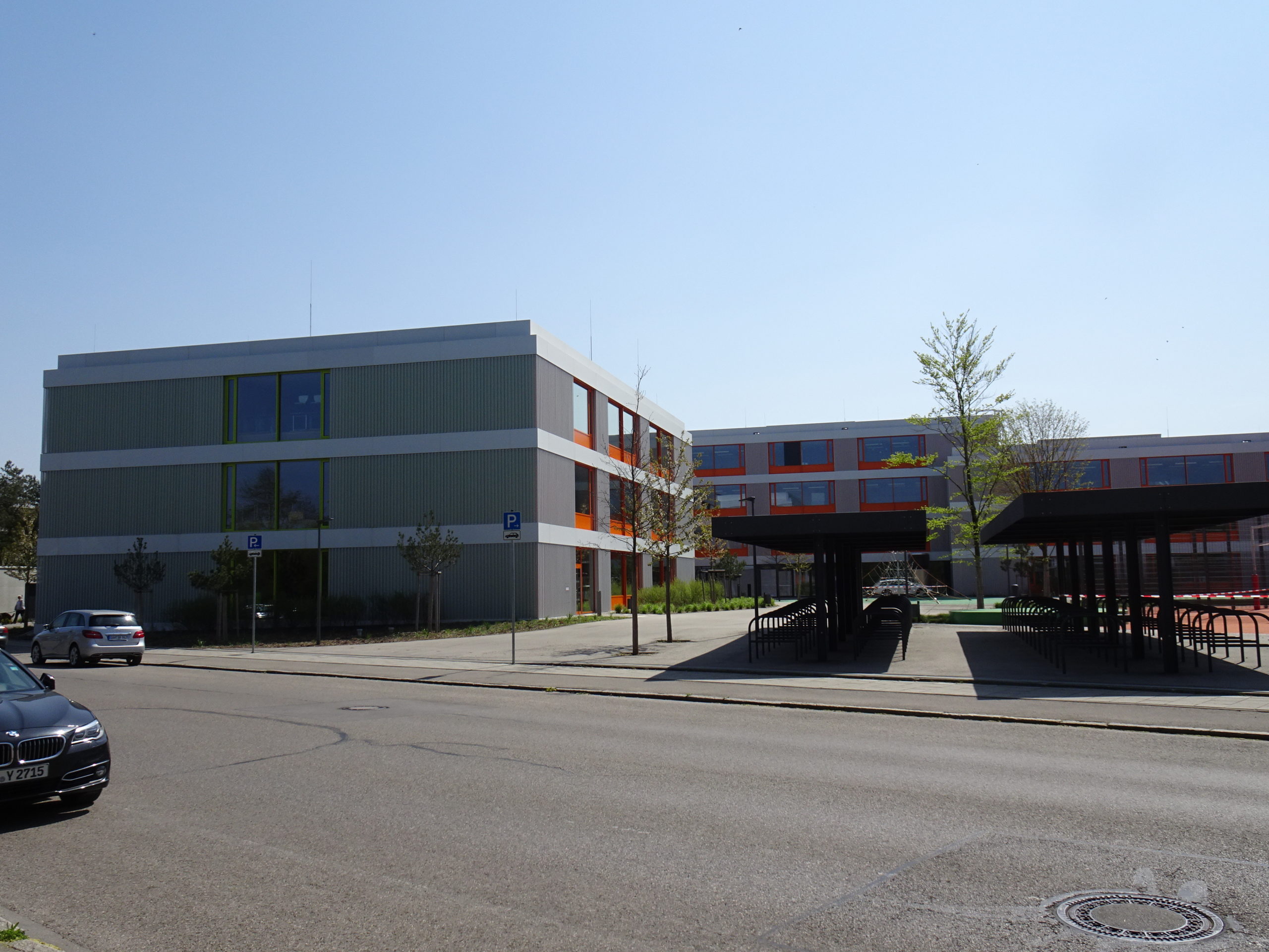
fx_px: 1100
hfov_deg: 60.0
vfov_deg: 46.8
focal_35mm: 30
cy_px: 476
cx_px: 634
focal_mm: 5.09
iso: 80
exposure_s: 1/1250
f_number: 3.5
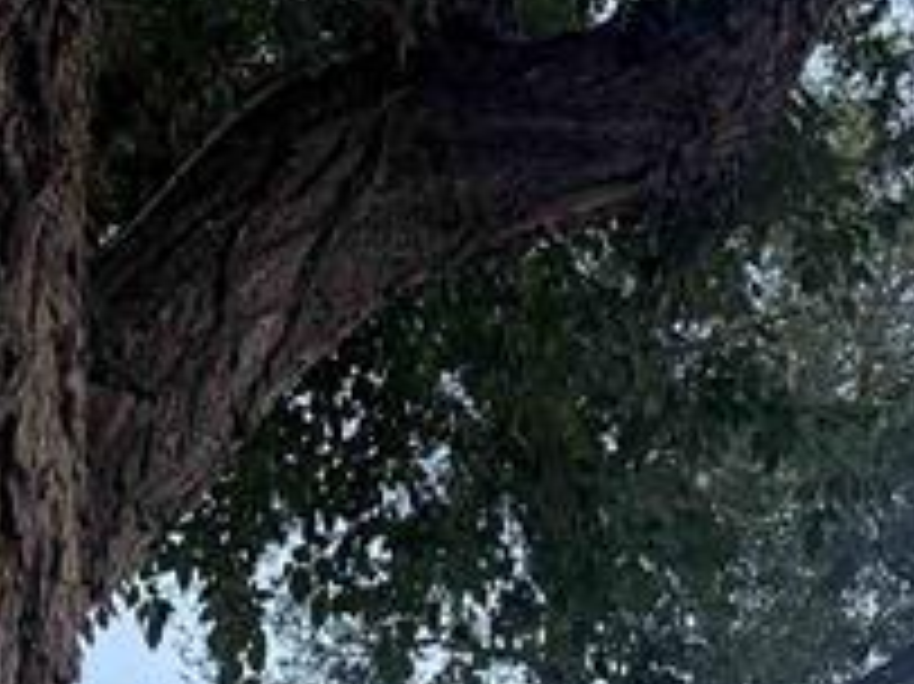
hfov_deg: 16.3
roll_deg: -1.3
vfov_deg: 10.4
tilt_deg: +2.8
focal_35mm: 121
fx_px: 3193
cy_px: 1692
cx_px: 351
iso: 200
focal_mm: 6.76
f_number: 1.78
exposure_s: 1/85
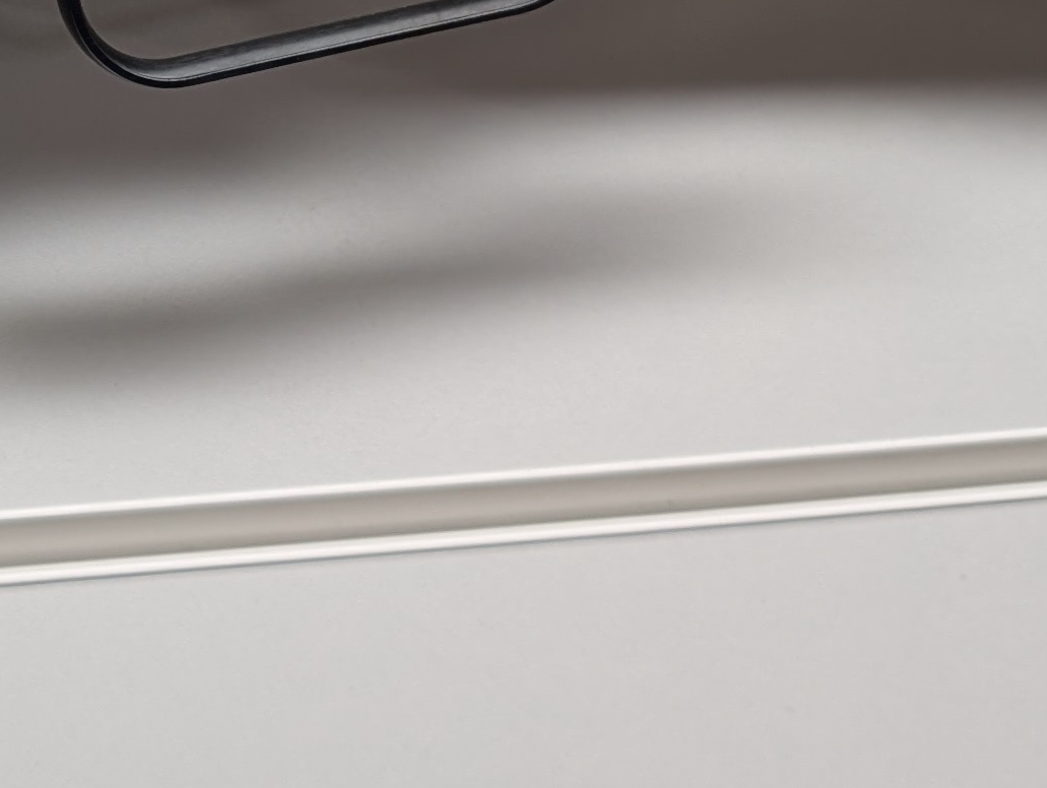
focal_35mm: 95
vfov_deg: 15.0
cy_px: -199
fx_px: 2877
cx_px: 29
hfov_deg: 20.1
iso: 62
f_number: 1.68
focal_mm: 6.9
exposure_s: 1/88
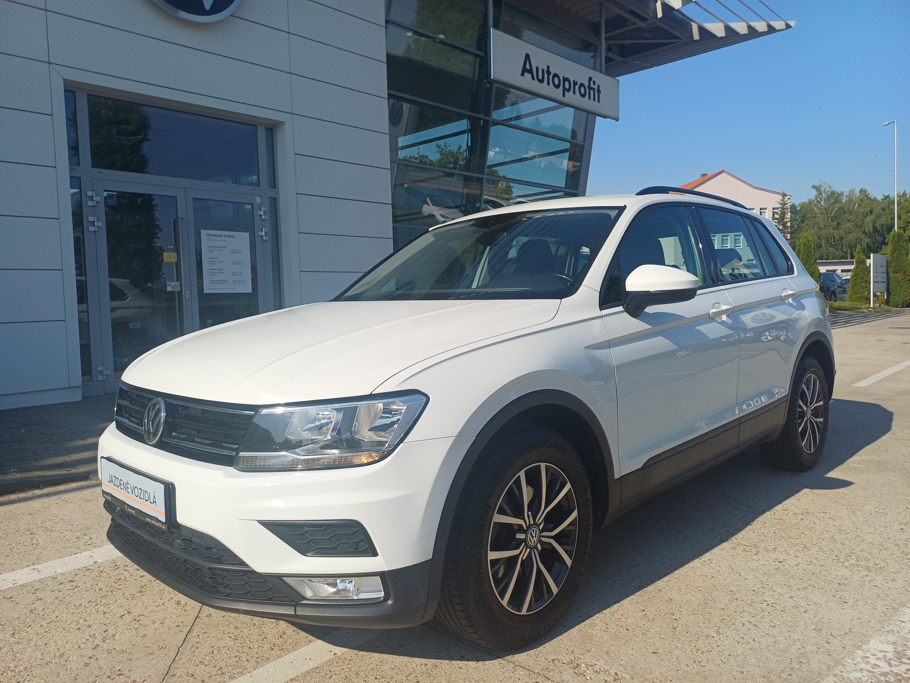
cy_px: 342
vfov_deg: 54.9
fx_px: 657
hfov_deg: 69.4
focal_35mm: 25
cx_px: 455
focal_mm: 4.65
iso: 50
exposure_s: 1/1658
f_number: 1.8
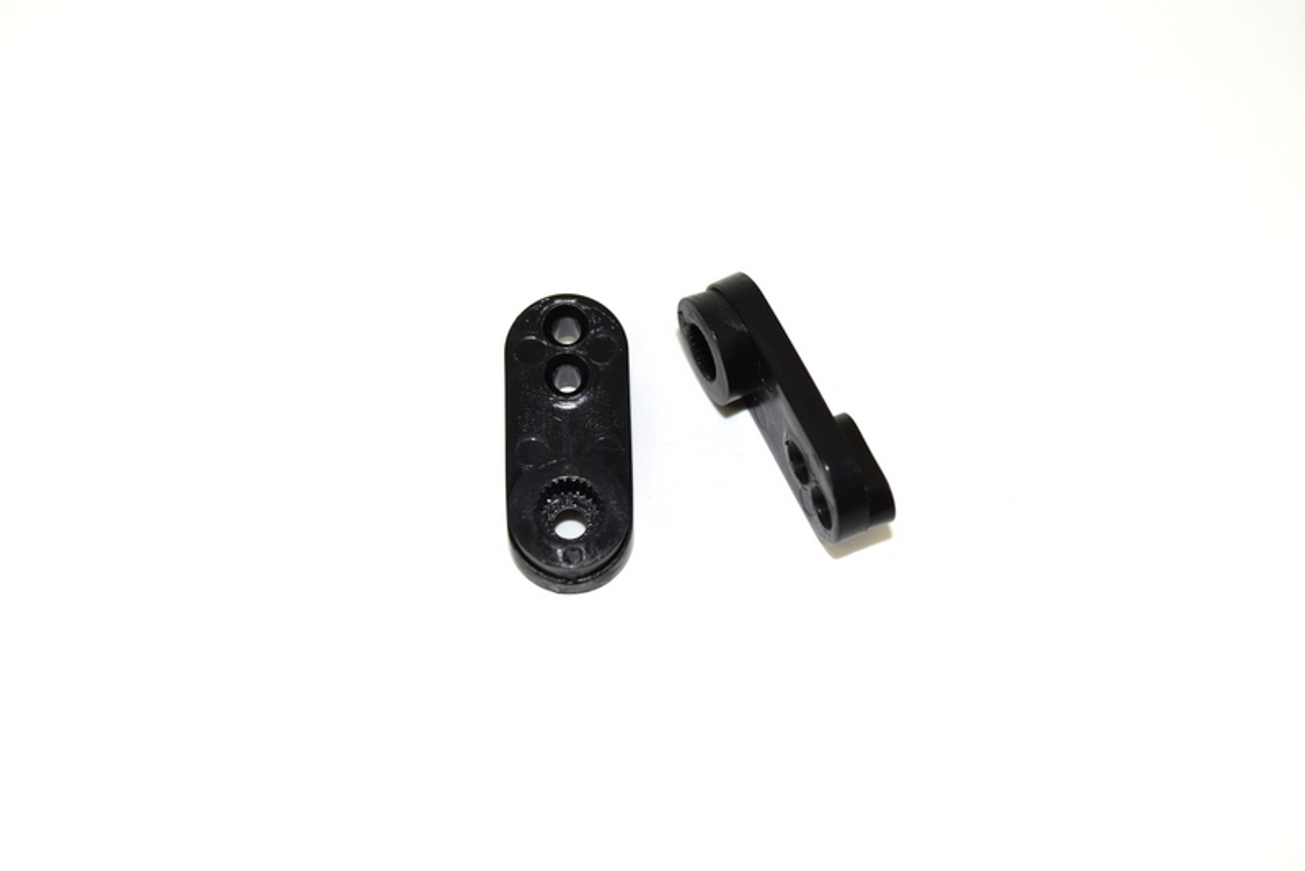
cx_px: 652
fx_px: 1849
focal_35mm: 51
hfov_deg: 38.9
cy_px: 436
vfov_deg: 26.5
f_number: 6.3
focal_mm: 34
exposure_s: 1/60
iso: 100
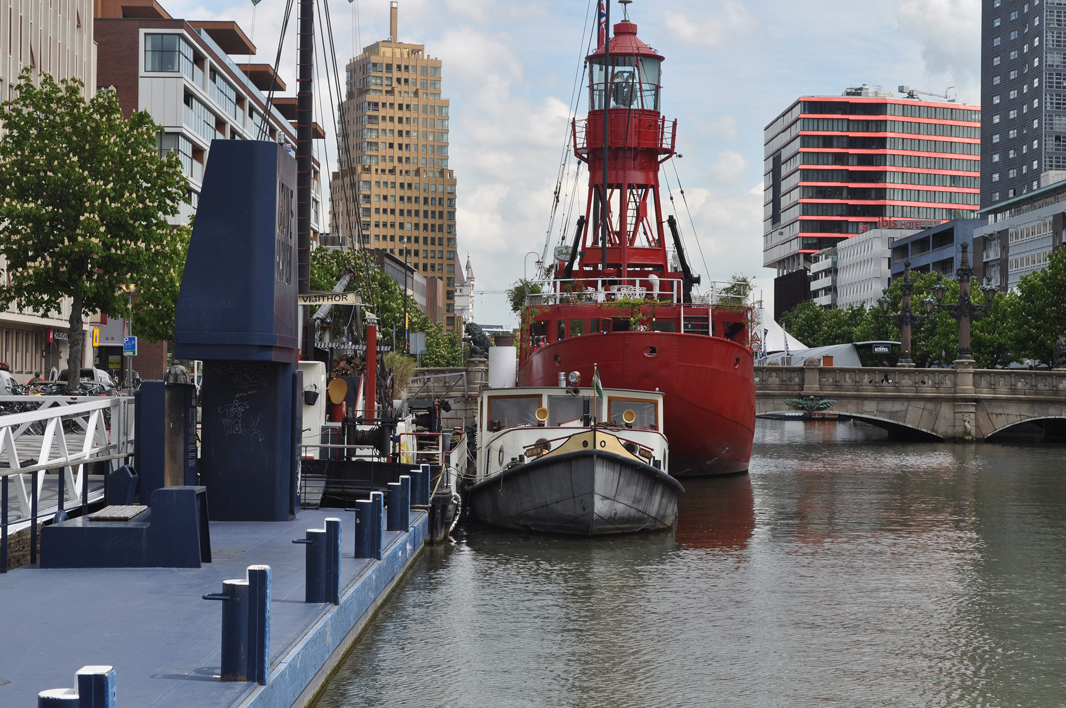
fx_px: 2129
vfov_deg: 18.9
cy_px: 354
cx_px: 533
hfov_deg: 28.1
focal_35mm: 72
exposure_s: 1/320
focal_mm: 48
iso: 200
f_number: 9
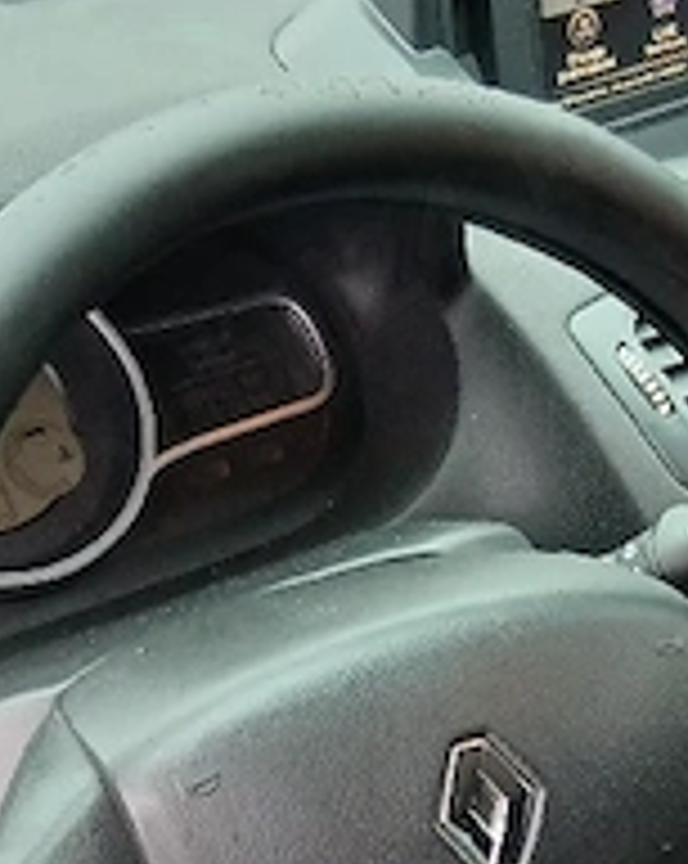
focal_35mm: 106
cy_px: 1112
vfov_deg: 17.1
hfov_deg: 14.4
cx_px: 526
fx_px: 2704
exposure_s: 1/50.3
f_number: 1.8
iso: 125
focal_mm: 3.98
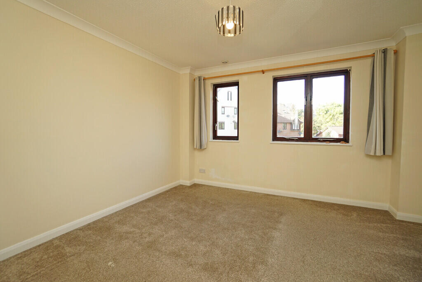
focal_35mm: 15
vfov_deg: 77.3
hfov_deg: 100.4
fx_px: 176
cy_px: 141
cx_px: 211
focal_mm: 10
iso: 100
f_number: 4
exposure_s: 1/60
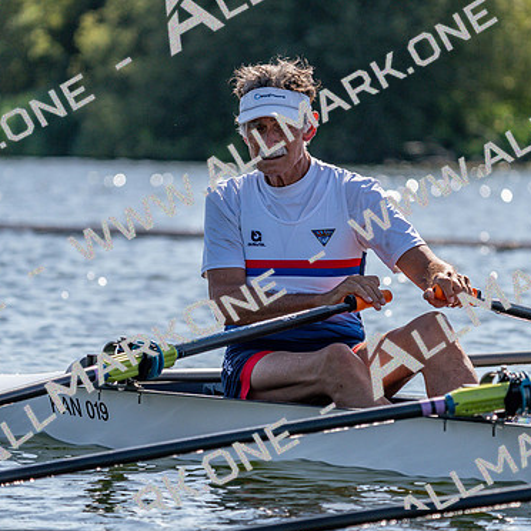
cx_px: 244
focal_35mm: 313
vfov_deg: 5.6
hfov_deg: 5.6
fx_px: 5432
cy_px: 265
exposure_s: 1/2000
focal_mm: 236
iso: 320
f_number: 5.6
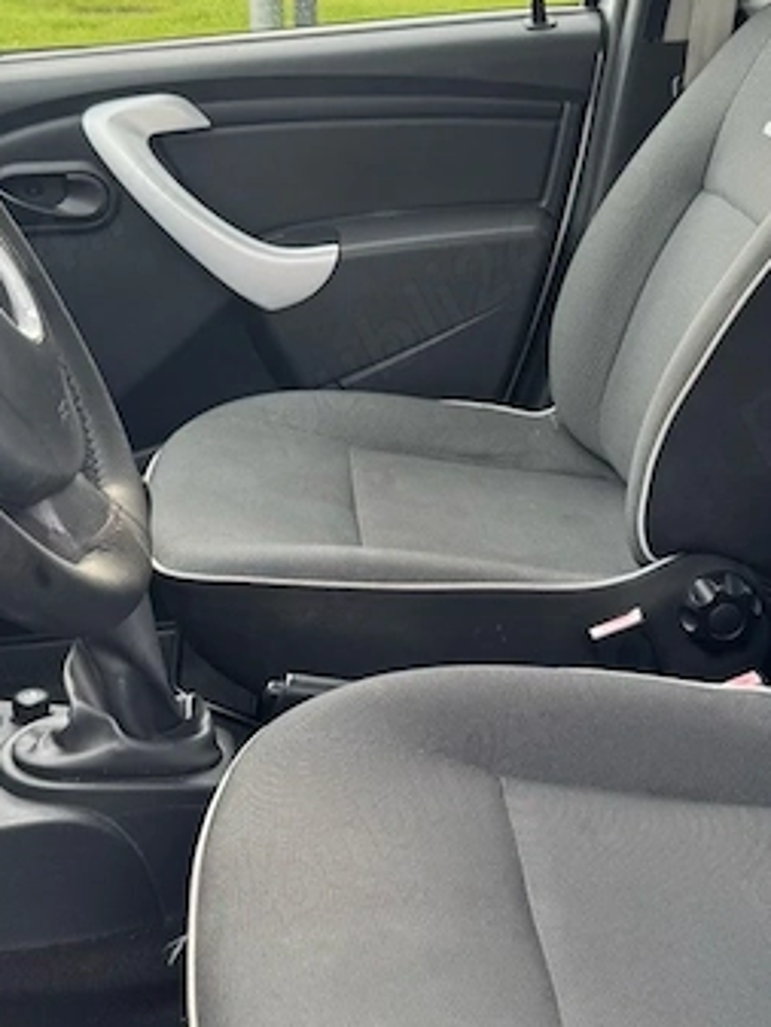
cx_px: 579
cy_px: 372
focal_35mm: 57
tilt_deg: -17.5
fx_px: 1692
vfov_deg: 33.6
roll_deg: +0.6
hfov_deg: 25.4
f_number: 1.78
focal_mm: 6.76
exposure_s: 1/121
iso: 80
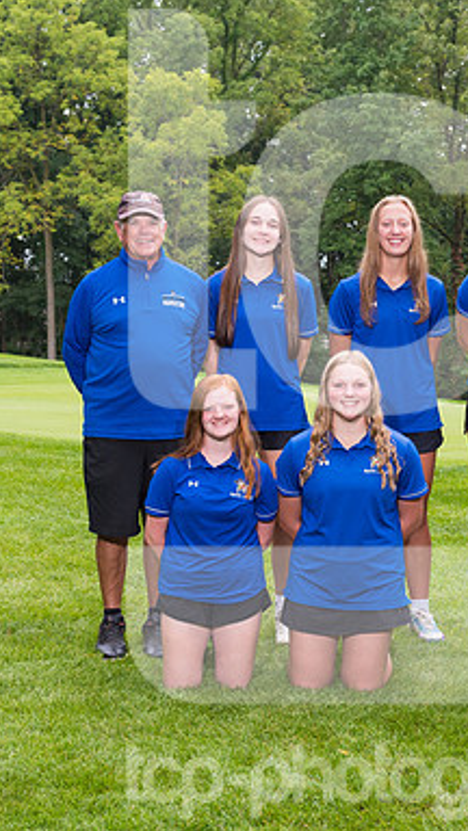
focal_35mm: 91
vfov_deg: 23.4
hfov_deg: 13.1
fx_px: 2008
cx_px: 478
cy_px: 401
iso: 400
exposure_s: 1/250
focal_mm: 52
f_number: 7.1
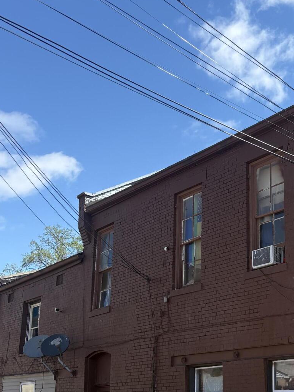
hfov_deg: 27.6
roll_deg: +0.8
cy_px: 281
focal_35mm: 51
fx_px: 578
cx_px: 262
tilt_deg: +11.6
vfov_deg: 36.8
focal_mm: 5.96
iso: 50
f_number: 1.6
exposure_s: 1/1799
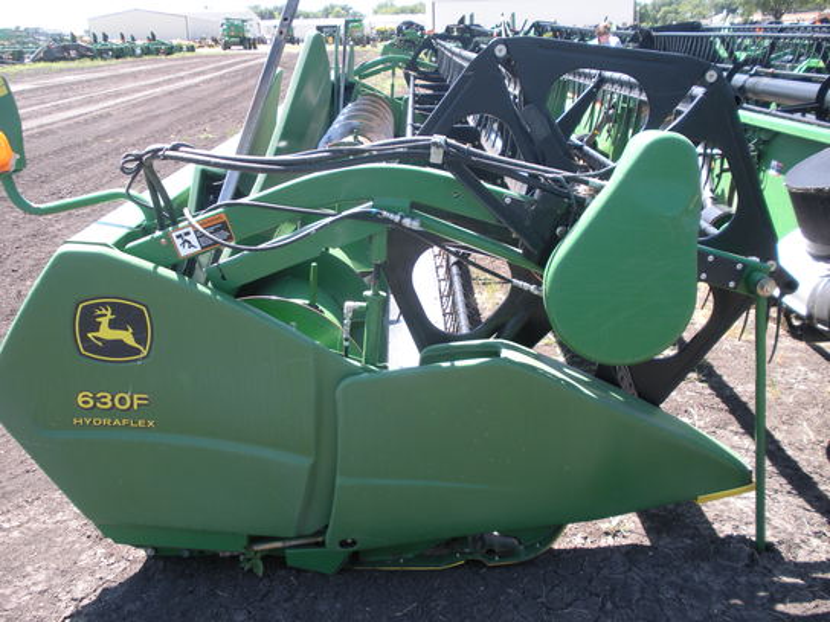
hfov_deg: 51.4
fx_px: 863
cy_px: 311
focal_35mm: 36
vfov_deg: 39.7
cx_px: 415
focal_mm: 6.3
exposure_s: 1/119
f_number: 3.5
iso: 64
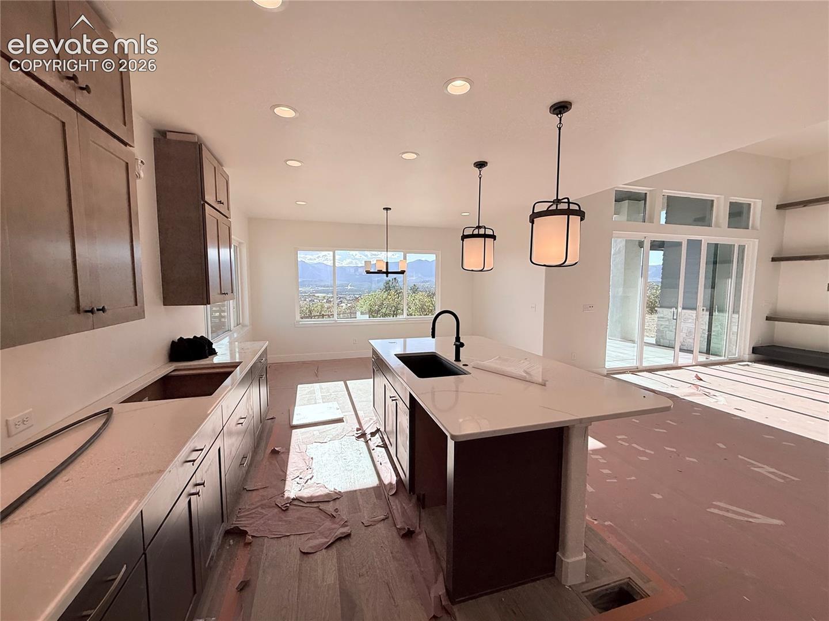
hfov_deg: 102.1
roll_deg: +0.1
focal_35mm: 14
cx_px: 414
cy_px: 310
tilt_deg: -3.7
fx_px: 335
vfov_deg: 85.7
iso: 64
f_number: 2.2
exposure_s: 1/901
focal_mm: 2.22
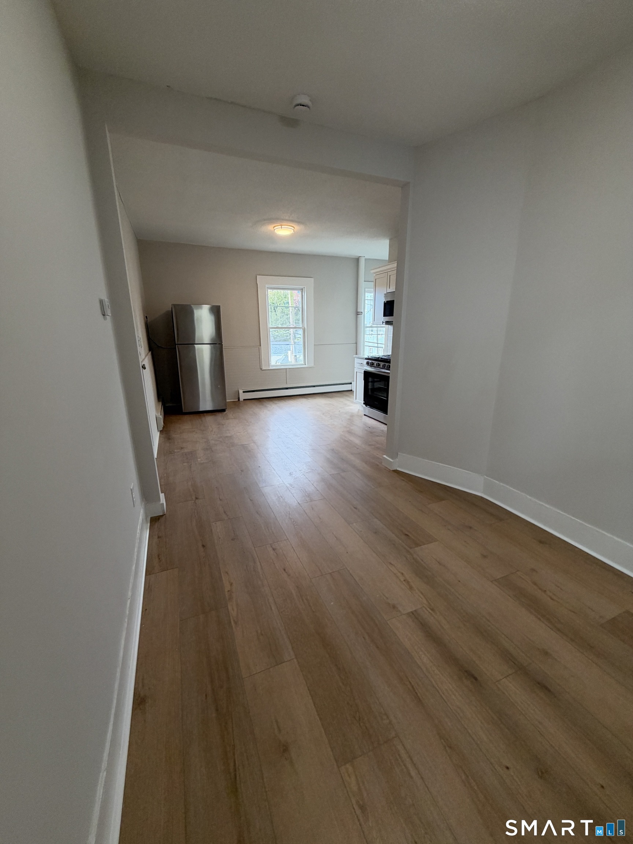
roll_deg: -0.5
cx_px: 316
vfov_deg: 102.1
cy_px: 422
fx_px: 341
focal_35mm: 14
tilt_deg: -14.1
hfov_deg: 85.7
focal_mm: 2.22
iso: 160
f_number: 2.2
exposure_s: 1/60
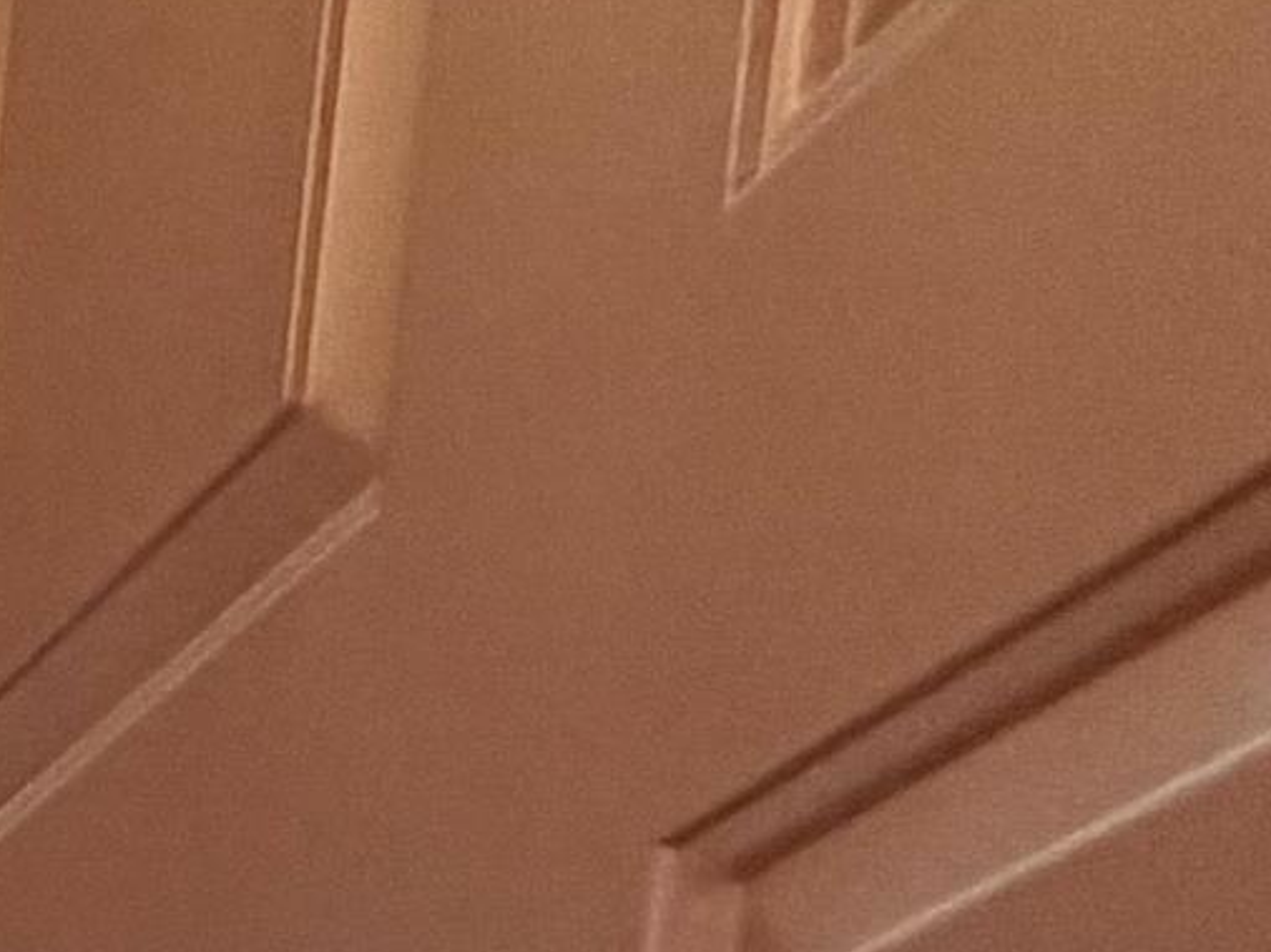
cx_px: -2545
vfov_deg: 11.9
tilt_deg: -7.1
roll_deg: +0.2
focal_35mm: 85
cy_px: 2620
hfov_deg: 11.5
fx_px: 3119
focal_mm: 2.22
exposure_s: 1/120
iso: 200
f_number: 2.2
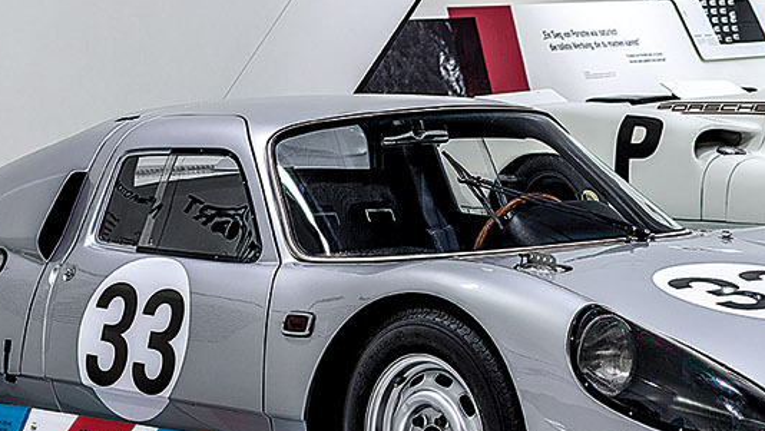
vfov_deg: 8.3
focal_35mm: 147
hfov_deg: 14.4
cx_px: 709
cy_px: 321
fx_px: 2983
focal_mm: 50
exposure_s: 1/1.67
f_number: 5.6
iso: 64
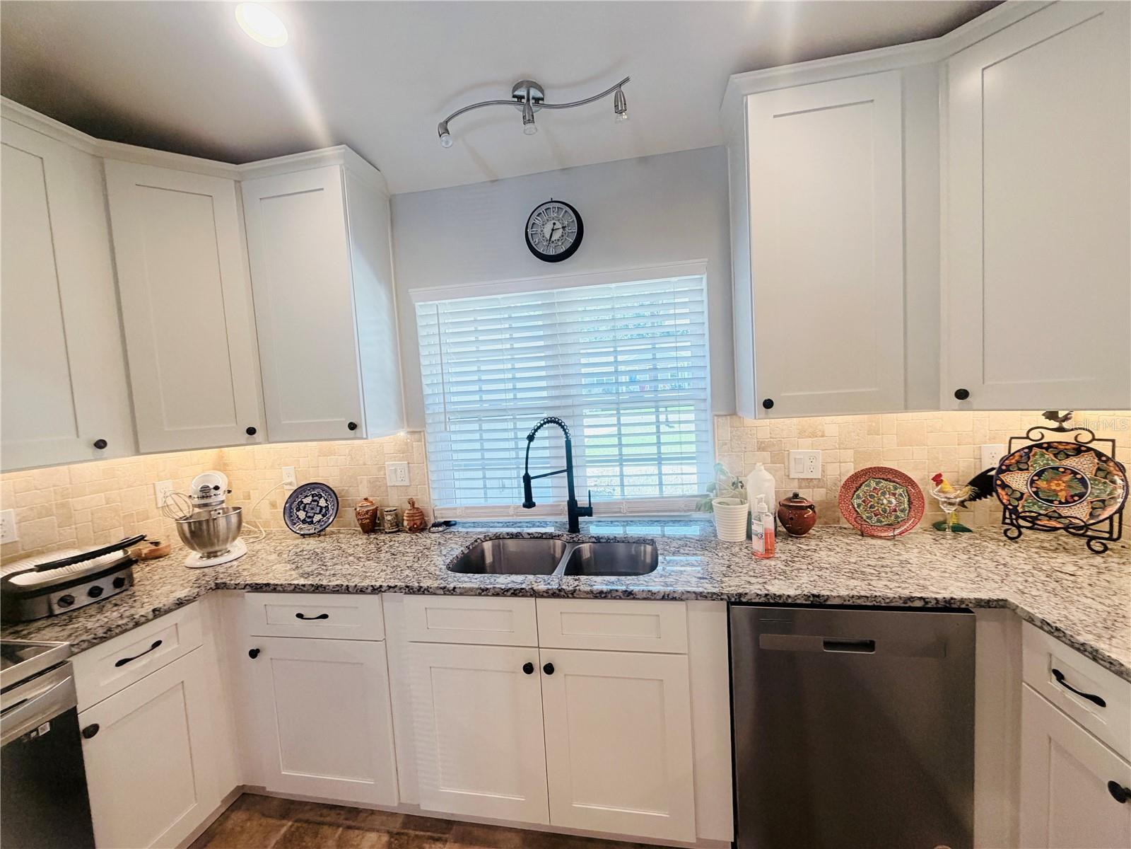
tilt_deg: -1.6
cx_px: 566
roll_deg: +4.5
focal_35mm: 14
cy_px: 424
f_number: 2.2
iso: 160
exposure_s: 1/120
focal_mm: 2.22
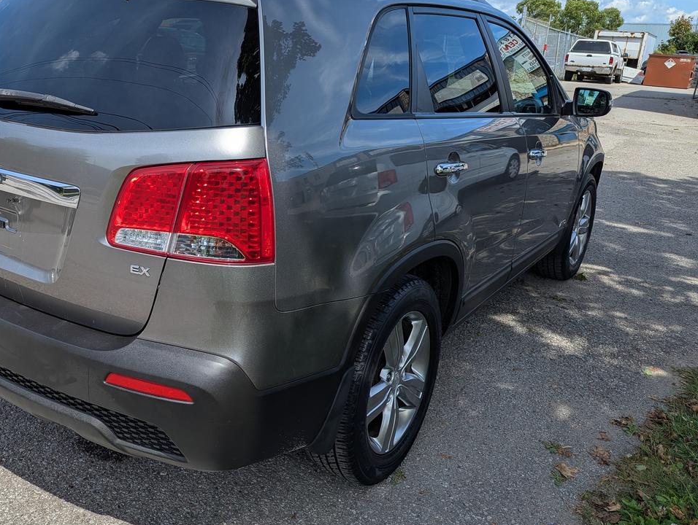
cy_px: 208
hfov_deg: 55.7
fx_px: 646
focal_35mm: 32
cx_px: 241
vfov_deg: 44.0
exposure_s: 1/2137
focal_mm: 6.81
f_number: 1.85
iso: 42
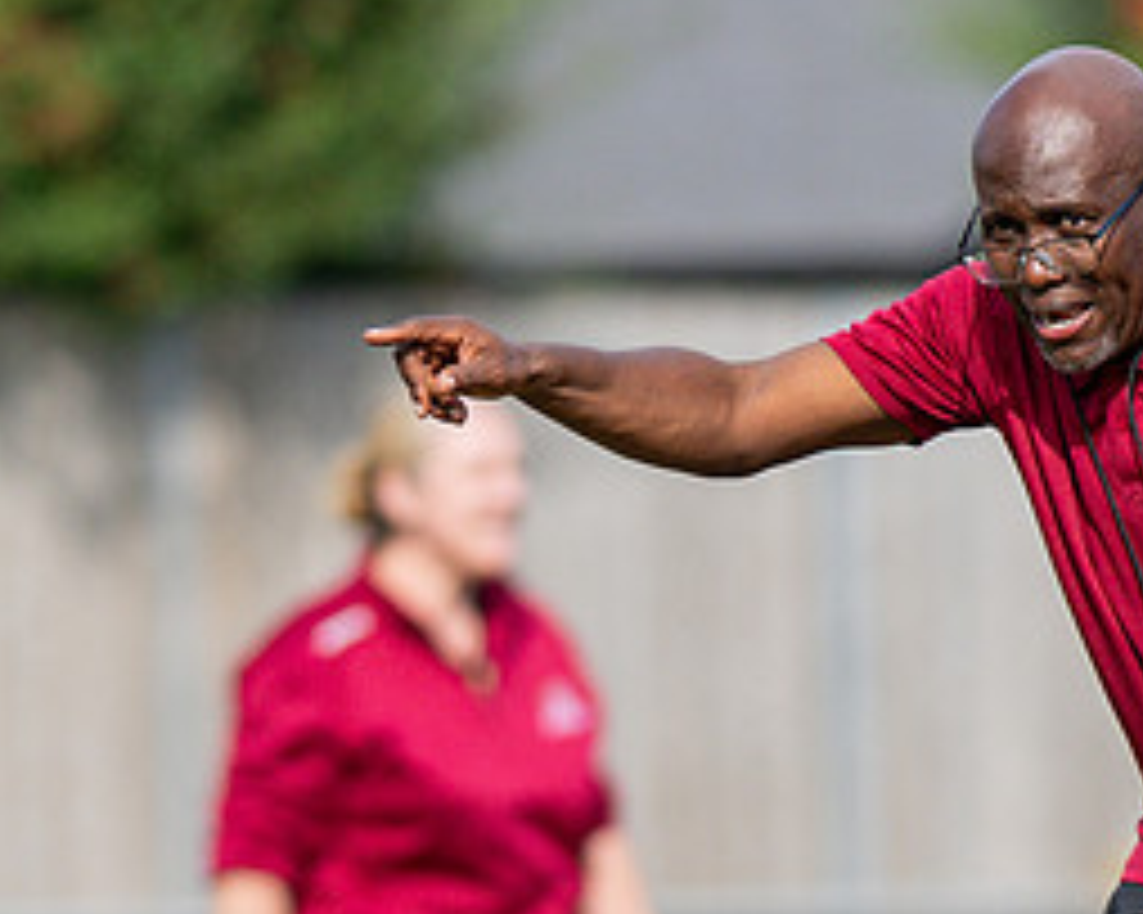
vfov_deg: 1.2
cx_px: 714
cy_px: 841
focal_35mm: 1339
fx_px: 45279
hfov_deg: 1.4
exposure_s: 1/1600
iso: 125
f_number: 2.8
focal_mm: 300
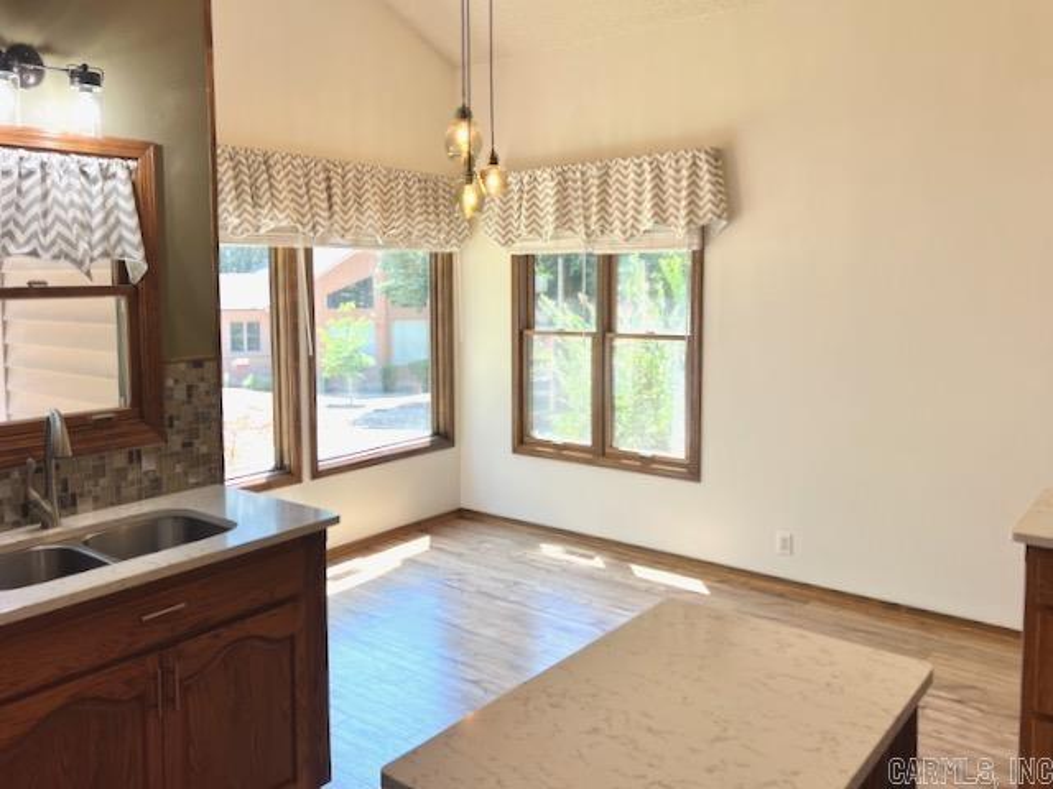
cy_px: 394
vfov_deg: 53.1
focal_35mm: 26
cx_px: 526
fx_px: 791
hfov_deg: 67.3
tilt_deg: -8.0
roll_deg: +0.0
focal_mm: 5.7
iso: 40
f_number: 1.5
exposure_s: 1/189
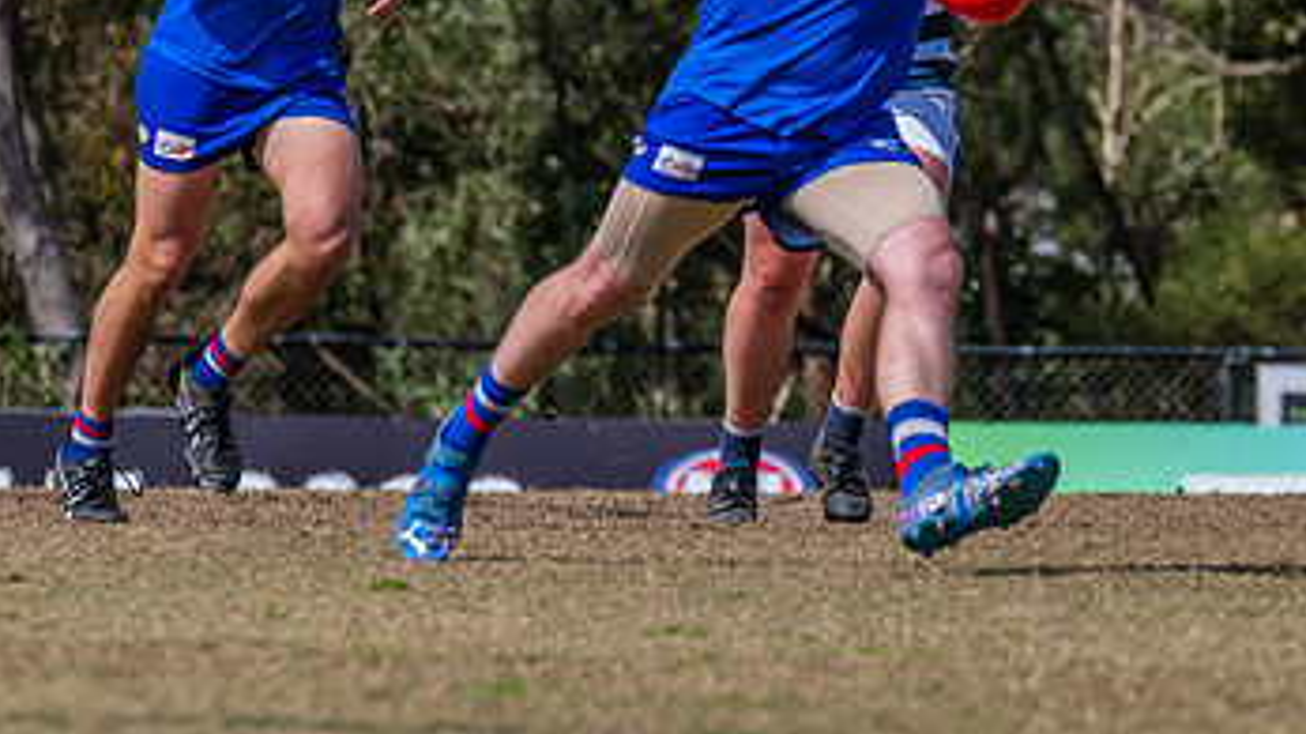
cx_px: 922
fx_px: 28148
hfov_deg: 2.7
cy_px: 77
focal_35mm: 813
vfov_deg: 1.5
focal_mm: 420
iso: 800
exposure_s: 1/1600
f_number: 9
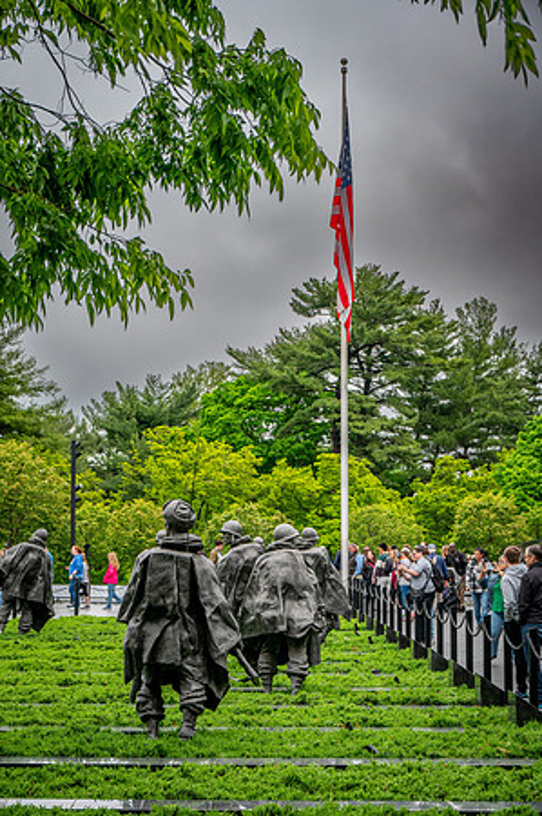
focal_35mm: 75
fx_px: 1698
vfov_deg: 27.0
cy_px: 408
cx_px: 271
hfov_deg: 18.1
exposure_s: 1/640
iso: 500
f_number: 8
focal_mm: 75
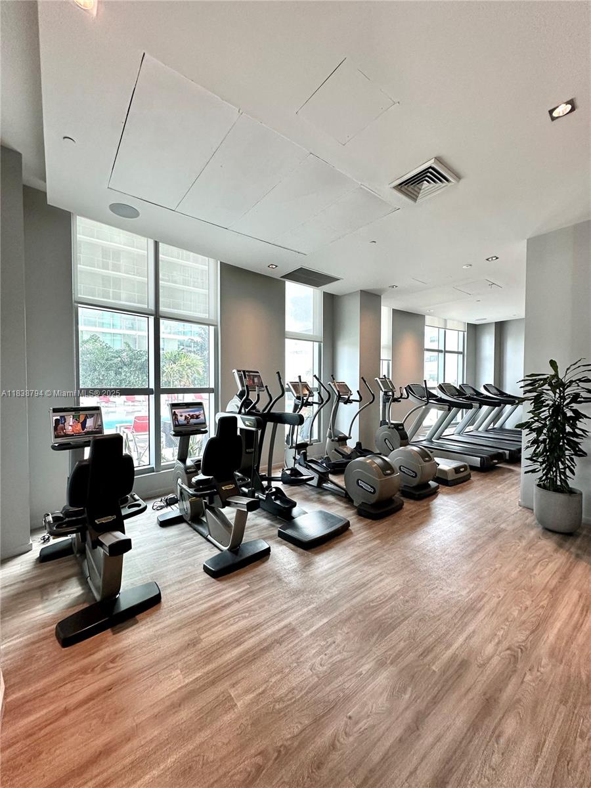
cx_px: 296
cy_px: 394
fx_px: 319
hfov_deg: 85.7
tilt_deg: -0.9
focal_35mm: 14
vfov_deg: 102.1
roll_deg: -2.2
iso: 200
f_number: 2.2
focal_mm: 2.22
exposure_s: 1/120
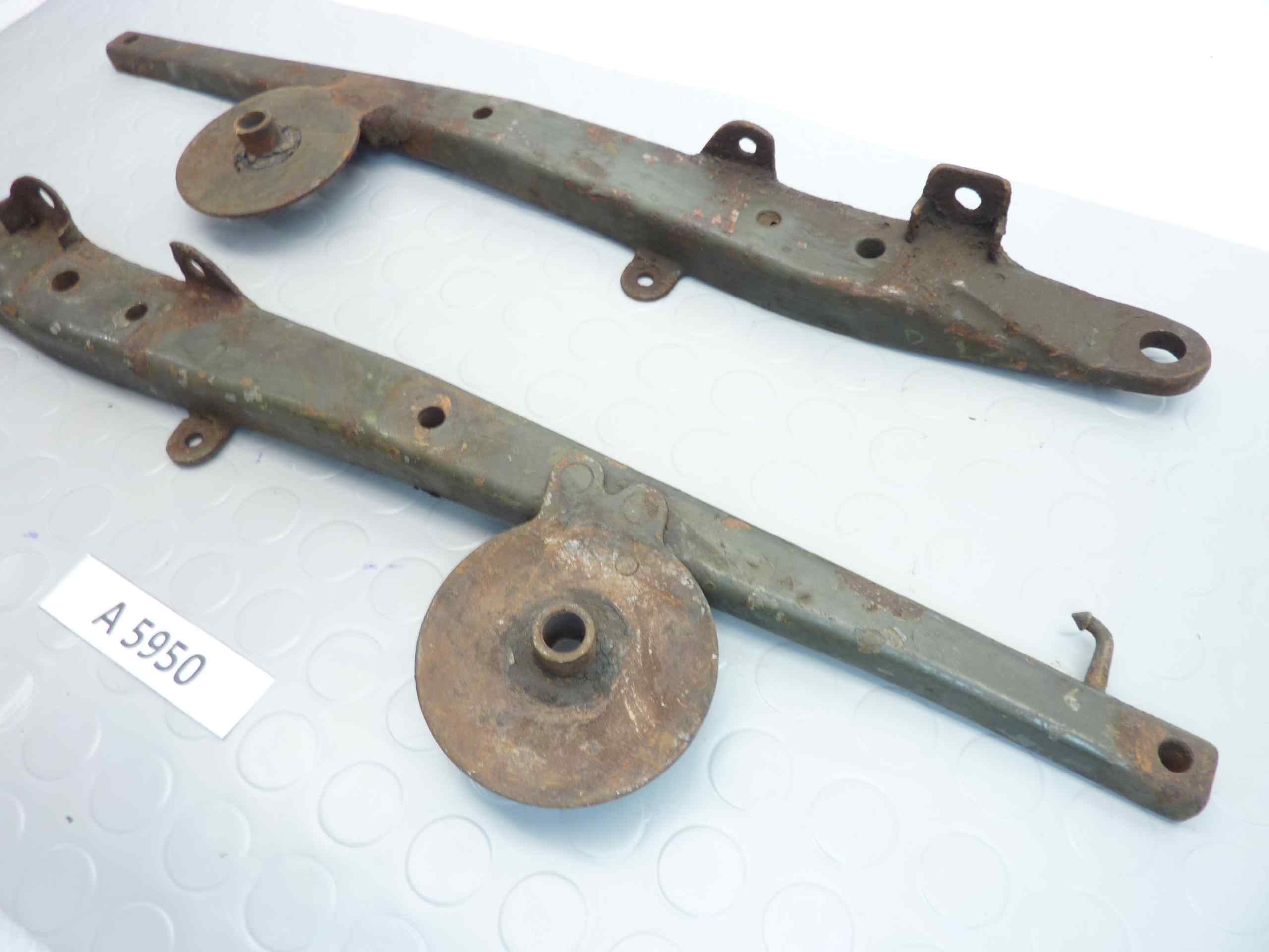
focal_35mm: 25
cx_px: 634
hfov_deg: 69.4
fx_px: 916
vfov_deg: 54.9
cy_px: 476
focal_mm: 4.1
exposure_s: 1/8
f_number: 3.3
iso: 80
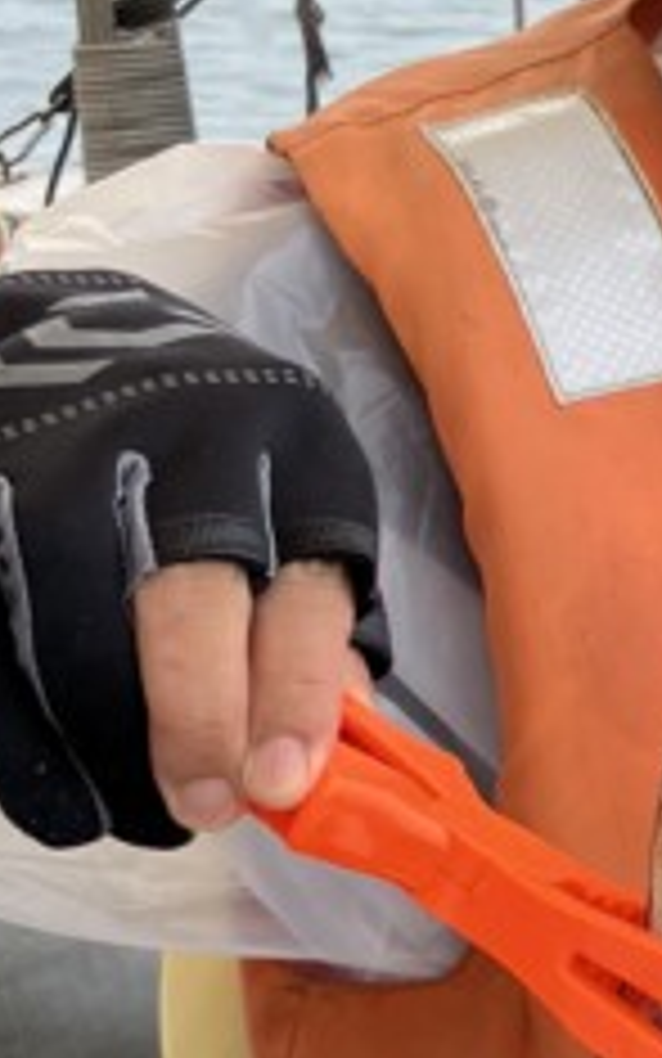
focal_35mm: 101
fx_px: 2914
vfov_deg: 20.4
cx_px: 959
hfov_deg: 12.4
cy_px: 779
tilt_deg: -18.3
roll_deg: -0.1
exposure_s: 1/260
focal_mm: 3.99
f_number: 1.8
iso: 25
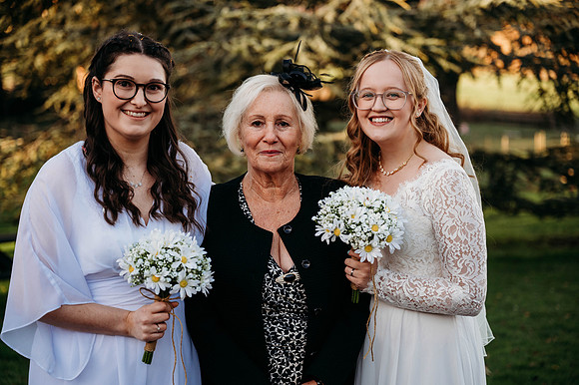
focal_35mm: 70
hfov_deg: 28.9
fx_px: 1125
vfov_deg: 19.4
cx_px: 290
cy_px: 192
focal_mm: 70
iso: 100
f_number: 2.8
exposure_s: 1/500
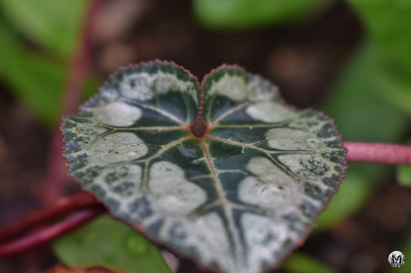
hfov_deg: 24.6
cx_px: 206
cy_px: 136
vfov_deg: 16.5
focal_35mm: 82
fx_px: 942
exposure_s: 1/160
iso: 400
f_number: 6.3
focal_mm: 55
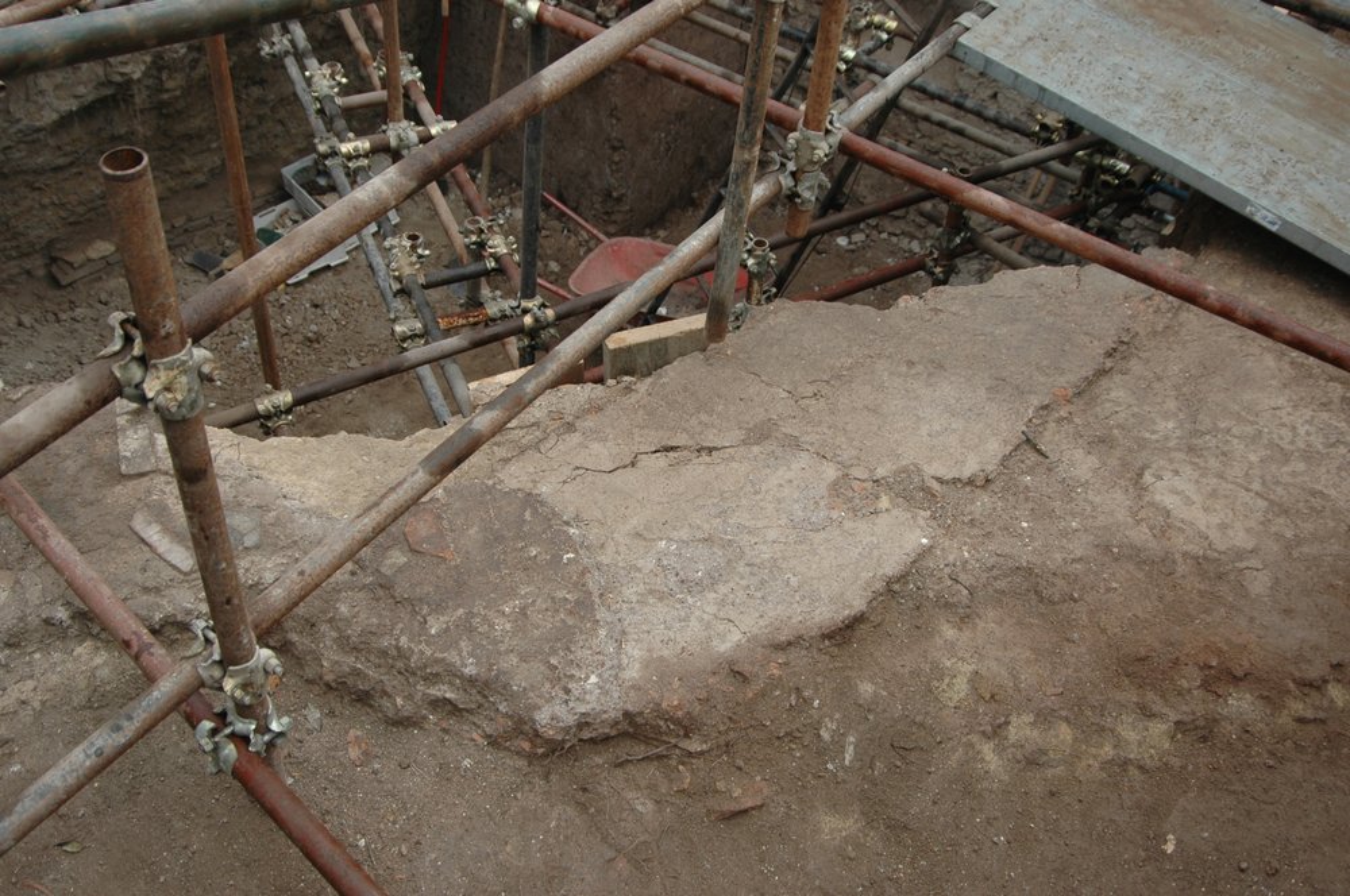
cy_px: 448
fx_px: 1348
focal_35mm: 36
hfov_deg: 53.2
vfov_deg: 36.8
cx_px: 675
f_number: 4
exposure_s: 1/60
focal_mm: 24
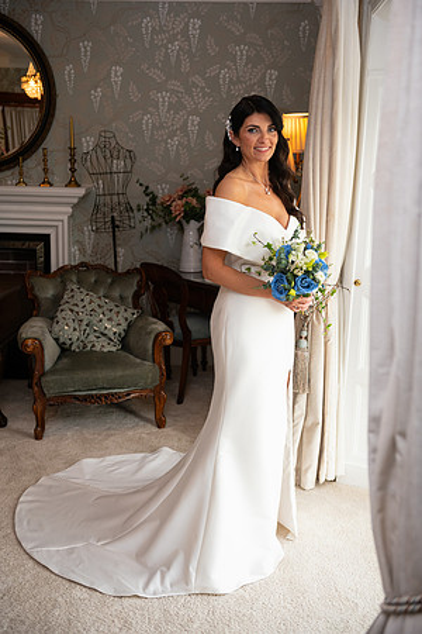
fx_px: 738
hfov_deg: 31.9
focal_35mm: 42
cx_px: 211
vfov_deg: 46.4
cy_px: 317
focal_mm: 42
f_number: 3.5
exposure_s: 1/160
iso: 400
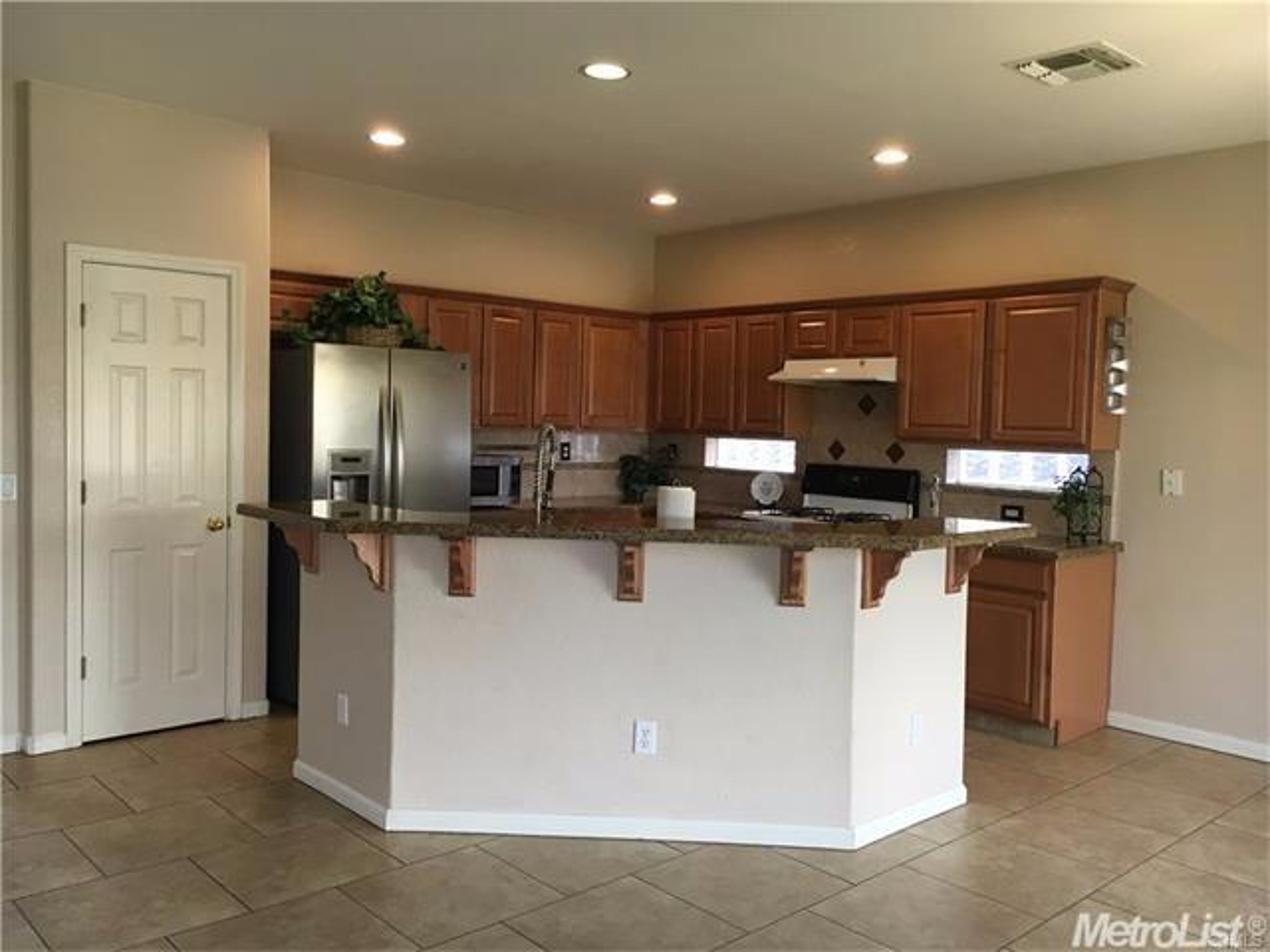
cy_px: 476
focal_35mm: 29
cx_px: 635
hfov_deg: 61.7
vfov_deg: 48.2
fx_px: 1064
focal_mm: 4.15
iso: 32
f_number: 2.2
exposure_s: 1/30
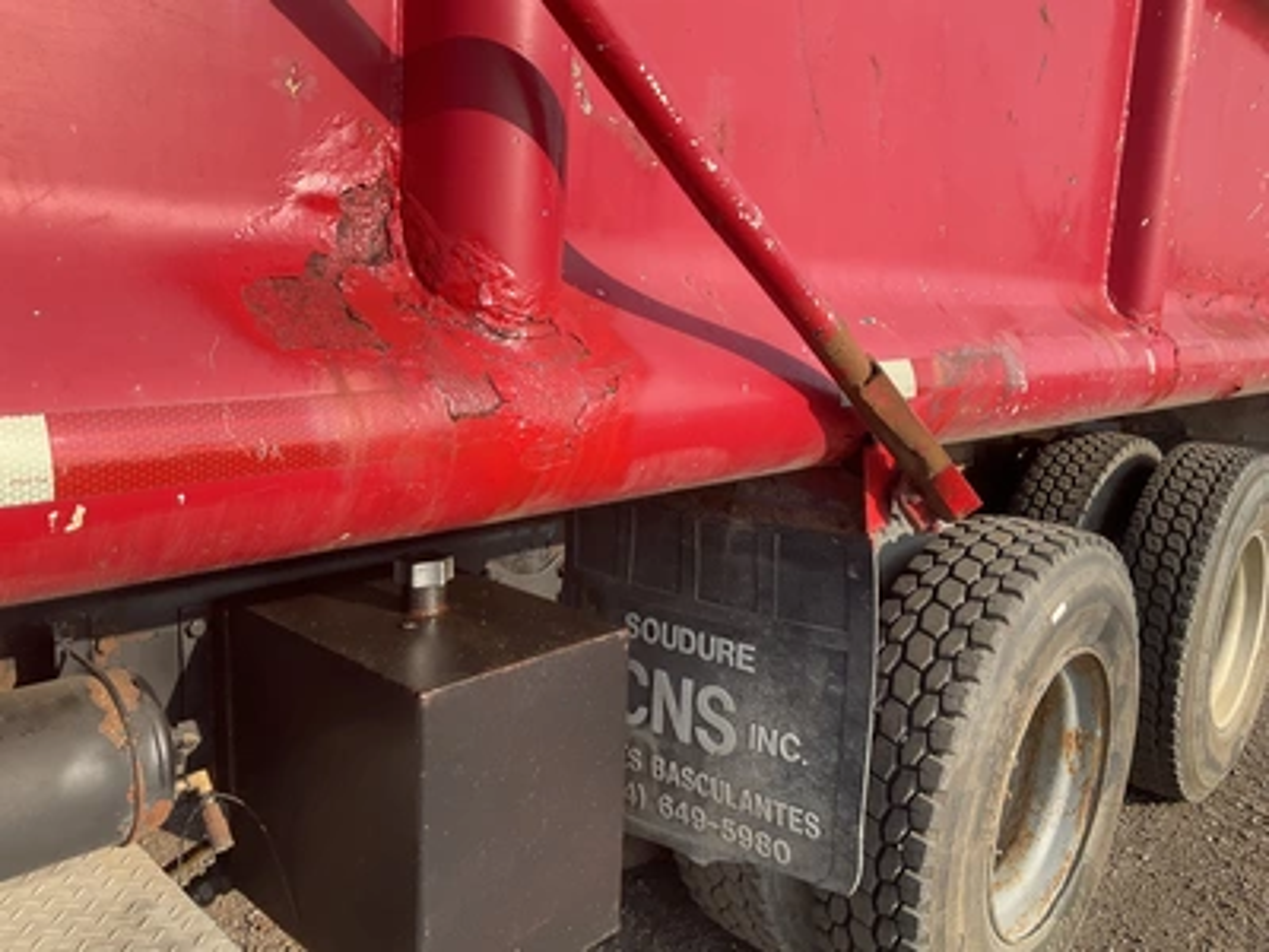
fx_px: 1063
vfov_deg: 48.2
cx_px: 634
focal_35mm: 29
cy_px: 476
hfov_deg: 61.7
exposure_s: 1/593
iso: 25
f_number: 1.8
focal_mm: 3
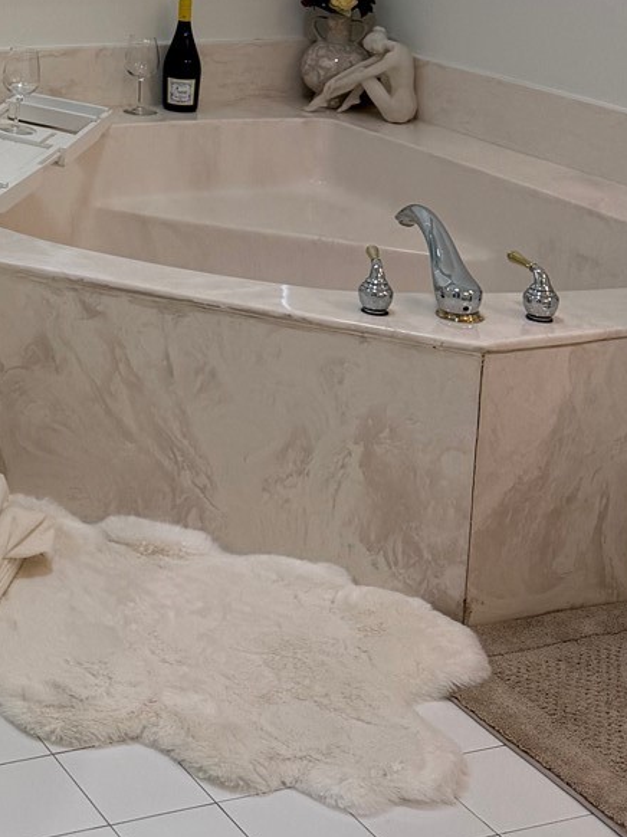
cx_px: -221
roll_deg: -1.6
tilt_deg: -5.8
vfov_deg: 27.2
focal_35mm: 66
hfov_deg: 20.1
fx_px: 1595
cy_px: -55
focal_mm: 6.76
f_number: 1.78
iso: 100
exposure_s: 1/287
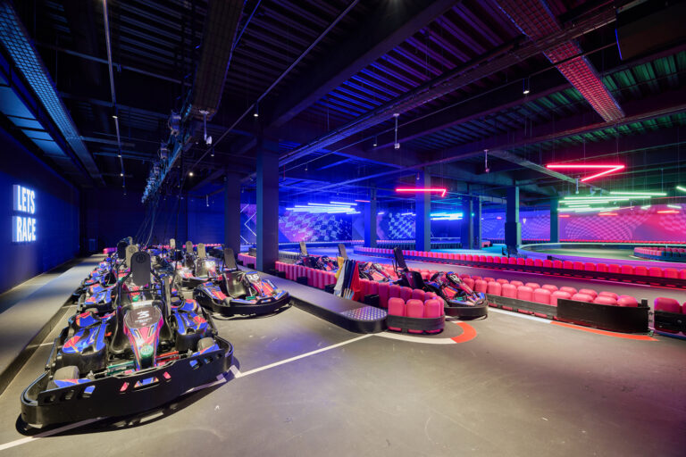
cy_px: 228
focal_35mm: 14
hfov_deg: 104.3
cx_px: 343
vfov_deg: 81.2
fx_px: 267
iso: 200
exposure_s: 3
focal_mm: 14
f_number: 10
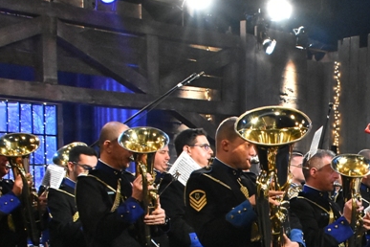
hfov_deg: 23.3
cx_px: 377
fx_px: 856
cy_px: 286
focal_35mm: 83
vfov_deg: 15.8
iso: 6400
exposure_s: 1/90
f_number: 4.8
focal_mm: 21
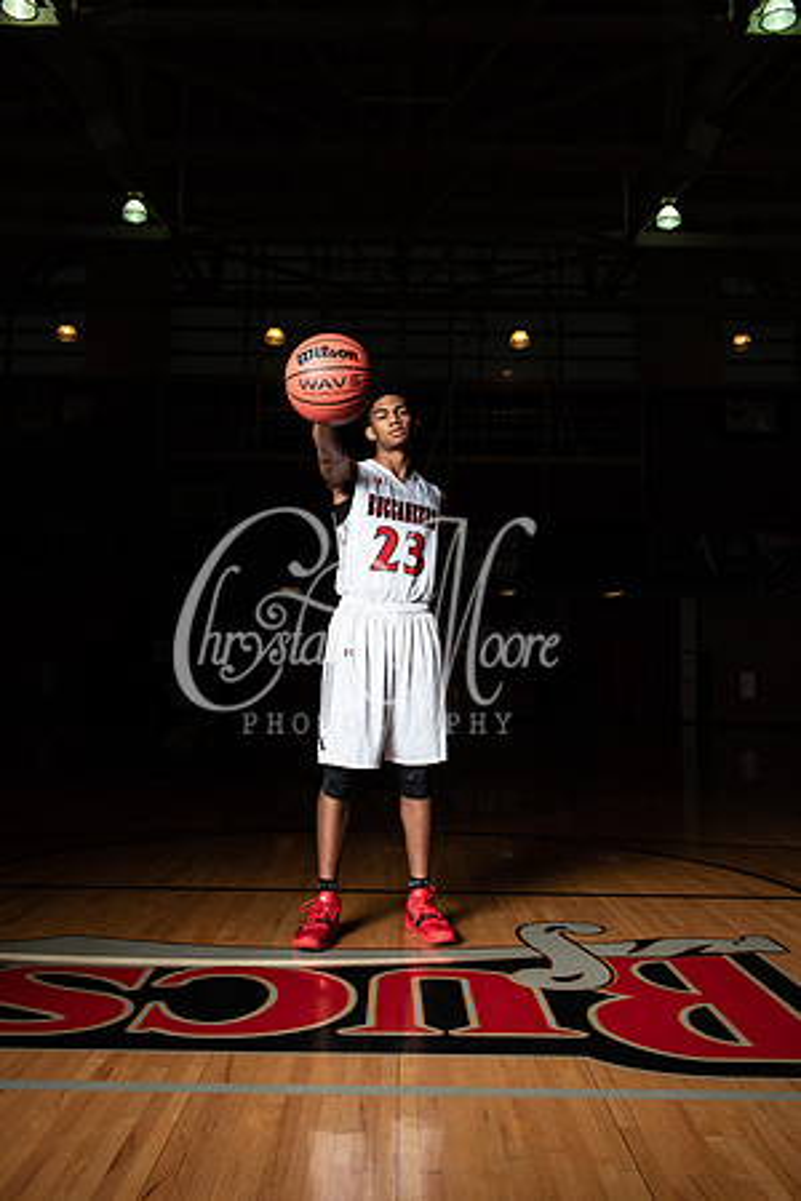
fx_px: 1068
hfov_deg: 41.1
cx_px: 400
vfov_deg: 58.7
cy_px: 600
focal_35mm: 32
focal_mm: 32
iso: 320
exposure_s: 1/200
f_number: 14
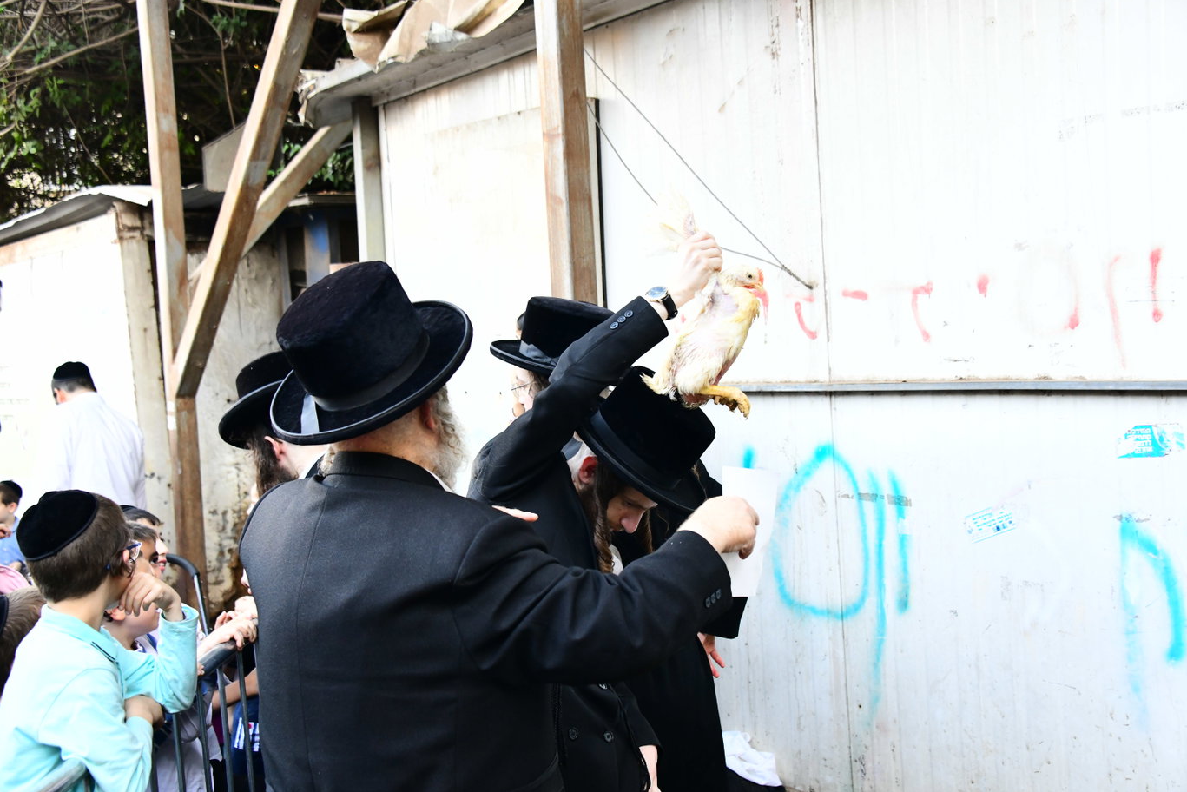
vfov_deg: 31.2
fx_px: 1418
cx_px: 607
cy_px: 393
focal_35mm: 43
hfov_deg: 45.4
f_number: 5
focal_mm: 42
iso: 2500
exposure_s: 1/250
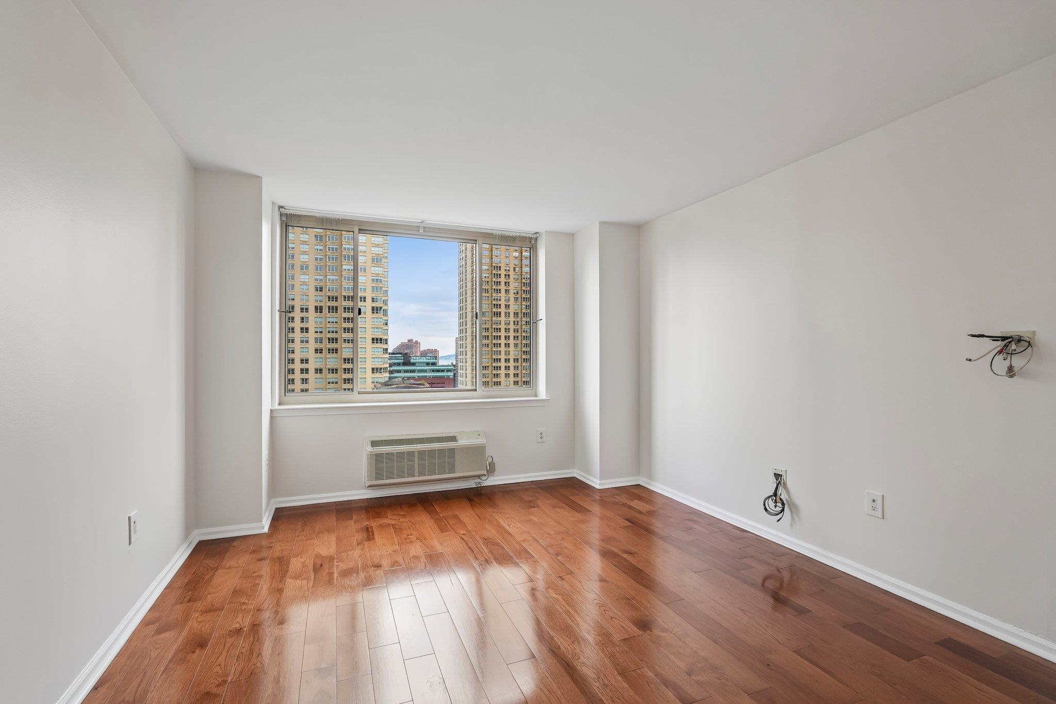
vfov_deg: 72.0
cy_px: 352
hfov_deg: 95.0
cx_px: 528
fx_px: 484
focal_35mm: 16
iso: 100
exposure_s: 1/60
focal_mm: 16.5
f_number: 8
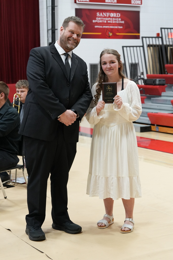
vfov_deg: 27.0
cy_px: 130
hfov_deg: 18.2
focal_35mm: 75
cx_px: 86
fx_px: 540
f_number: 3.5
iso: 2500
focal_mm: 50
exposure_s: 1/200
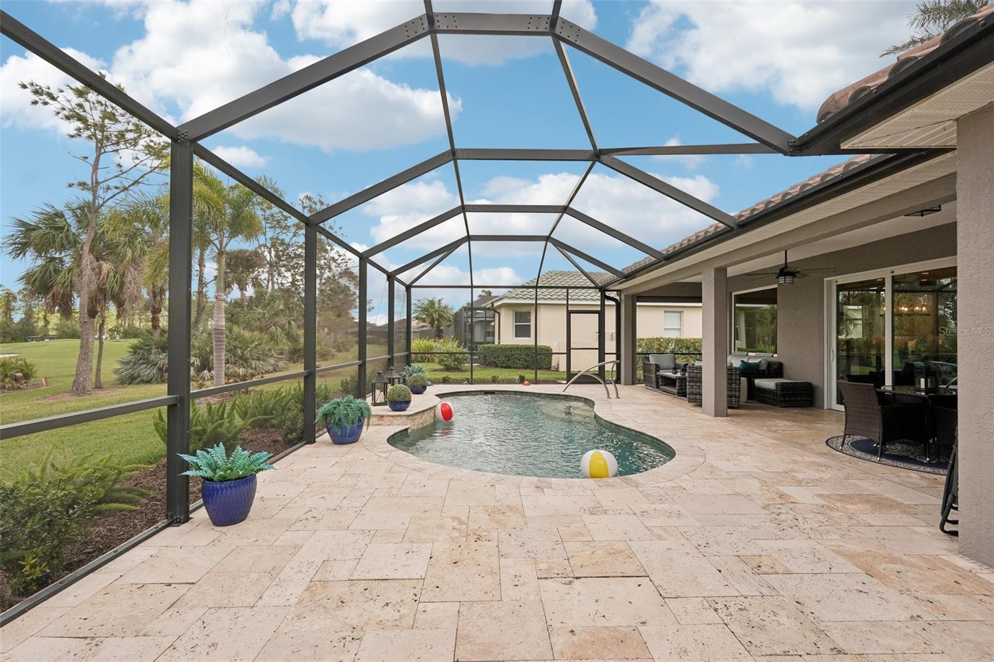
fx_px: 442
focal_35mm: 16
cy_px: 331
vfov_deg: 73.7
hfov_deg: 96.7
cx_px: 497
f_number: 8
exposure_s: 1/400
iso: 400
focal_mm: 16
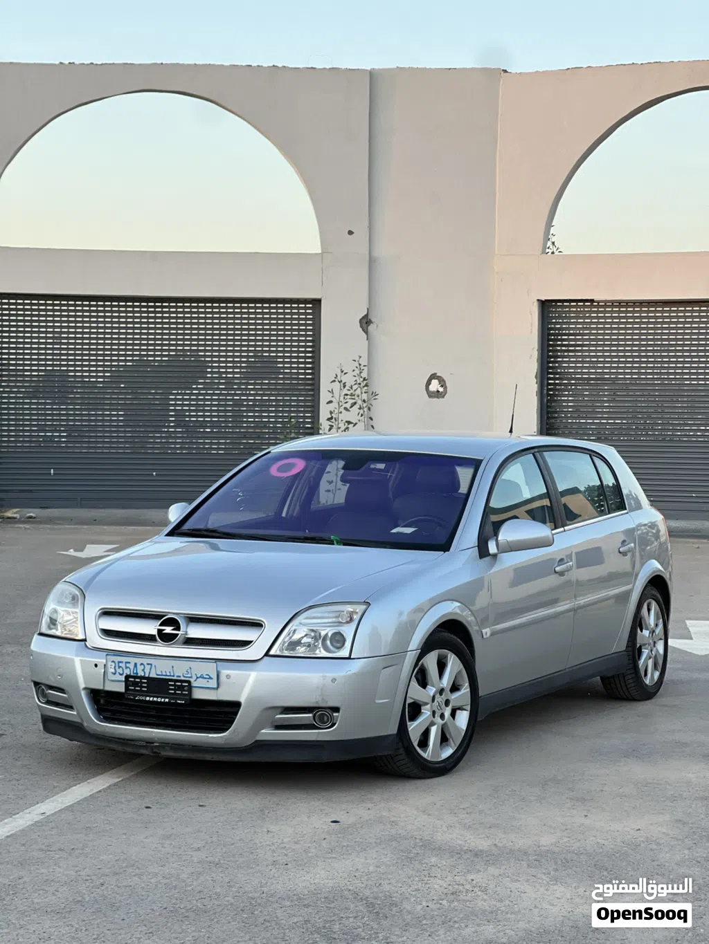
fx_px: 2102
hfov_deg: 19.1
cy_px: 472
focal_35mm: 77
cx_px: 354
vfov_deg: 25.3
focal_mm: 9
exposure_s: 1/121
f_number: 2.8
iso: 125
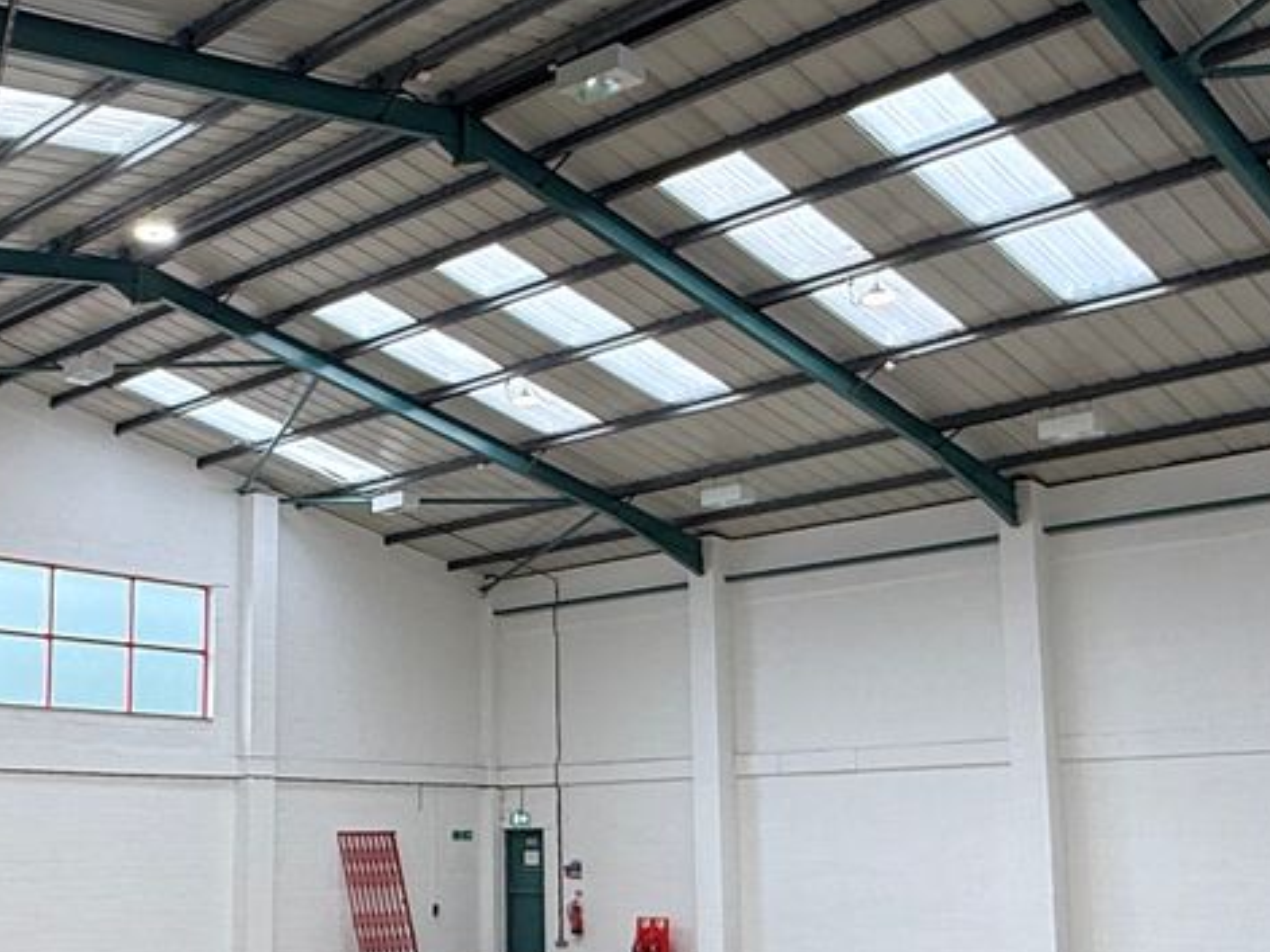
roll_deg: -0.9
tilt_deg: +8.5
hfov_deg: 54.7
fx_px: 1210
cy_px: 627
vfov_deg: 42.4
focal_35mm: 33
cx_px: 475
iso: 64
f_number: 2.2
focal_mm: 2.22
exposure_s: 1/137
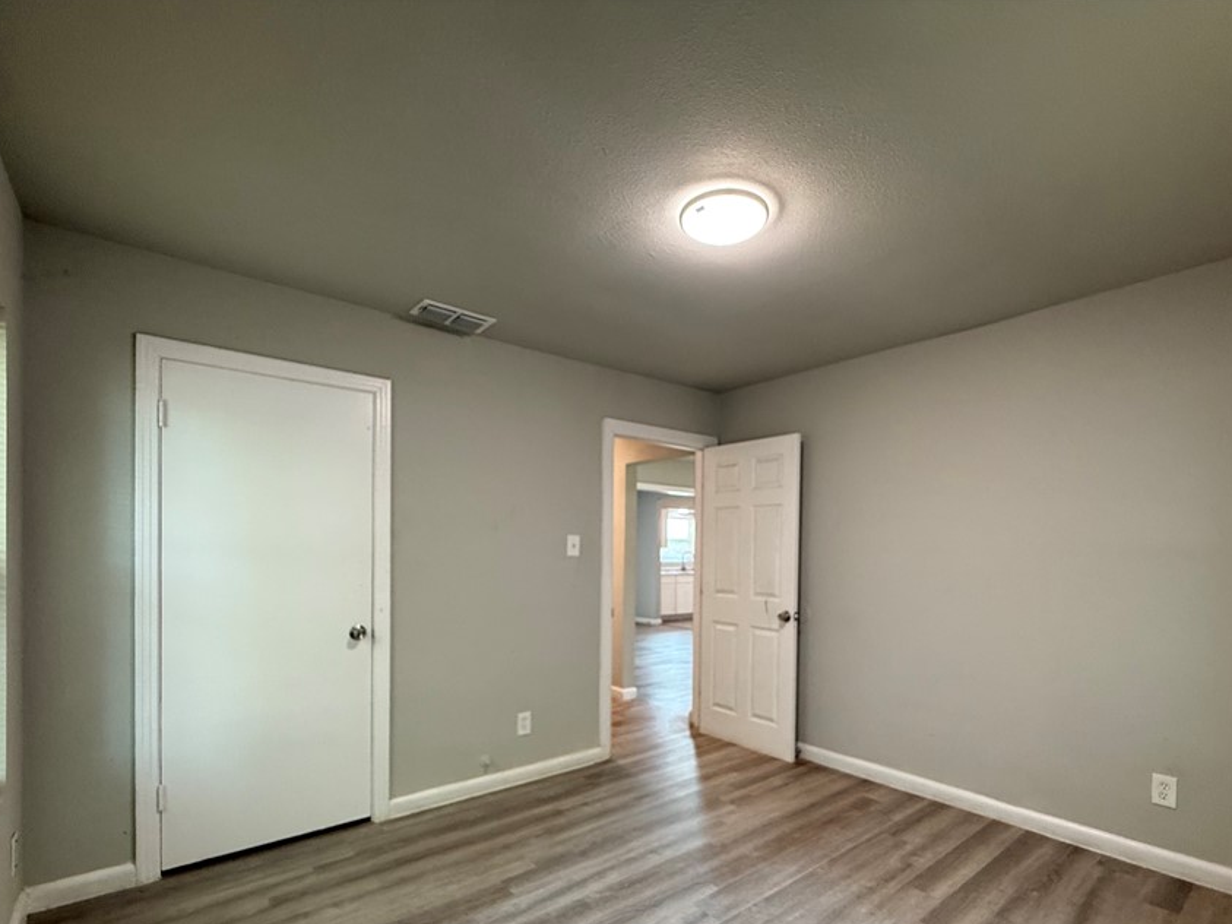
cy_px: 557
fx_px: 605
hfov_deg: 90.7
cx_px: 678
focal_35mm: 17
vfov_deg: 73.9
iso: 250
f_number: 2.2
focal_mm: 2.22
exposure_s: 1/60
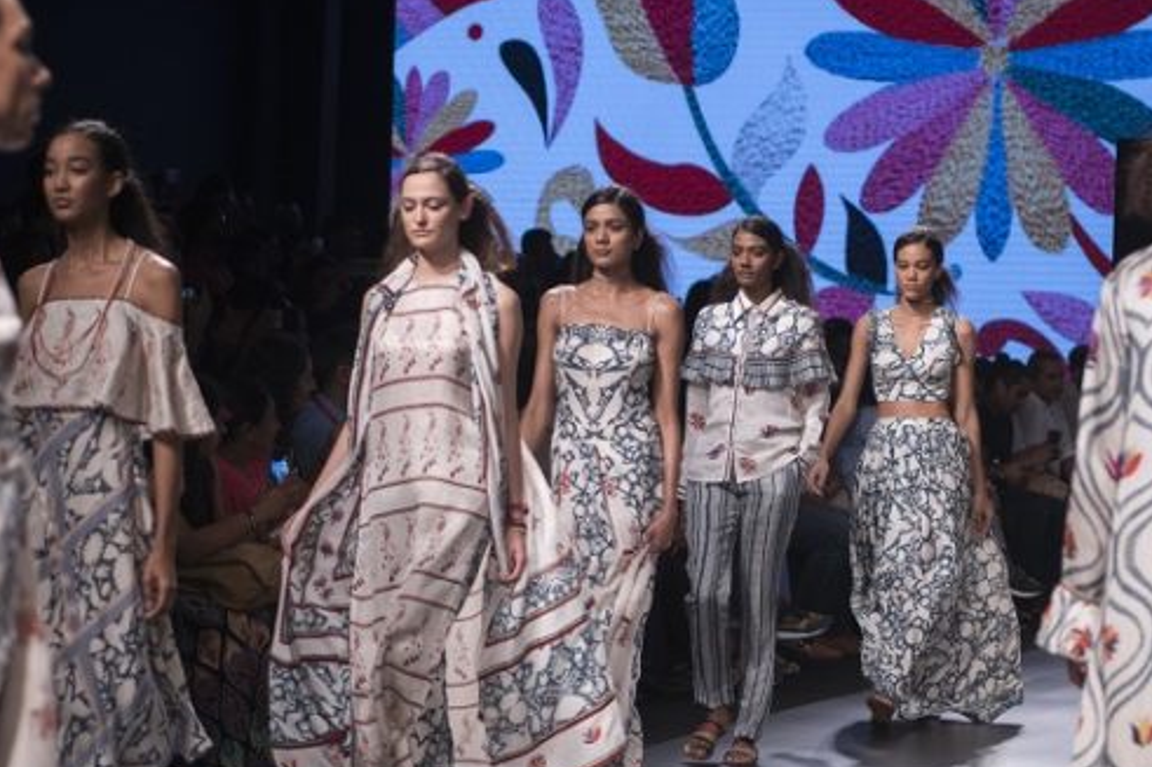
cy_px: 473
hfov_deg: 14.1
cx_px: 481
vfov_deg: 9.4
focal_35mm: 146
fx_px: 4670
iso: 400
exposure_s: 1/320
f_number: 3.2
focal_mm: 70
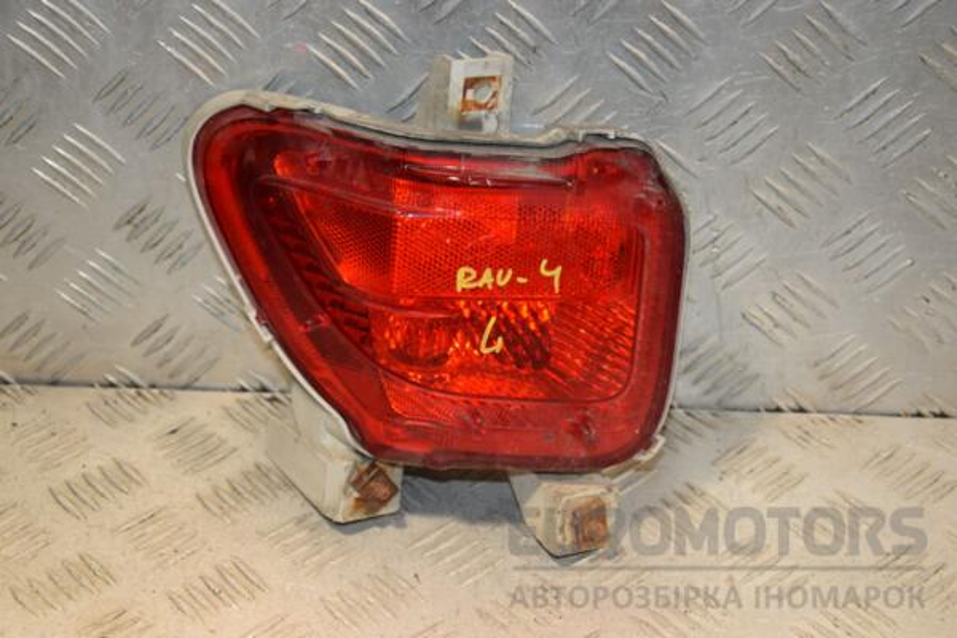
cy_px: 319
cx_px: 478
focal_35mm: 78
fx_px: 2073
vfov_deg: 17.5
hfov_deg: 26.0
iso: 800
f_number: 6.3
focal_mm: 52
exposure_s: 1/200
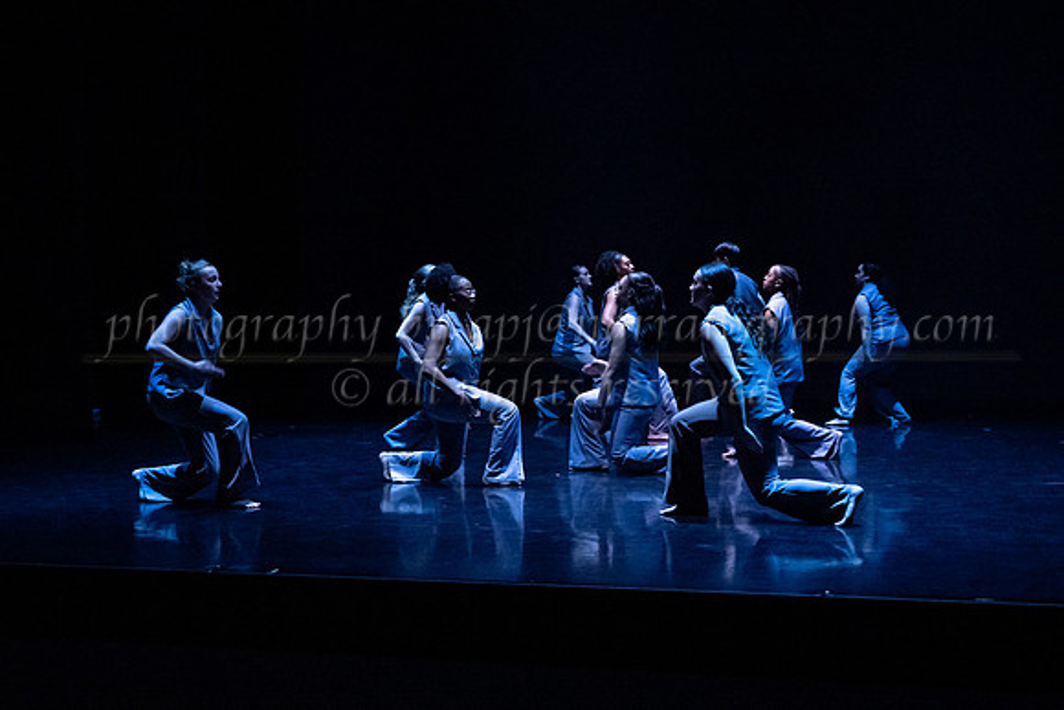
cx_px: 559
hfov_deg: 36.8
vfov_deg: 25.0
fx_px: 1599
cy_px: 332
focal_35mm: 54
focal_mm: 42
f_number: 3.5
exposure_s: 1/250
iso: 4000
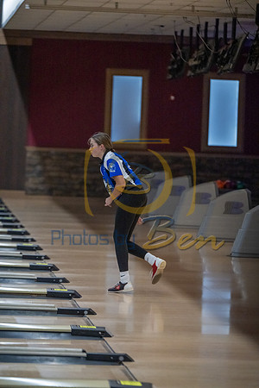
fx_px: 1996
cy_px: 194
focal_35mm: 185
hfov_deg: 7.4
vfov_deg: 11.1
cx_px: 130
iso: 4000
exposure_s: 1/800
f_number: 3.5
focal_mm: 185
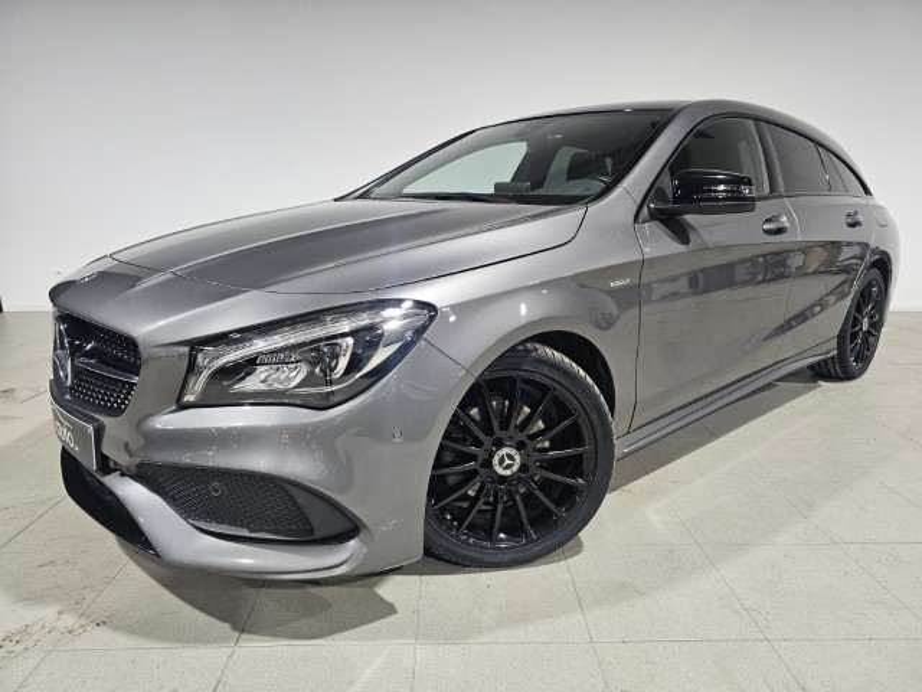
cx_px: 461
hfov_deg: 73.9
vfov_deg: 58.9
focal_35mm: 23
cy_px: 346
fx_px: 613
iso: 160
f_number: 1.7
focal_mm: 6.3
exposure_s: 1/100
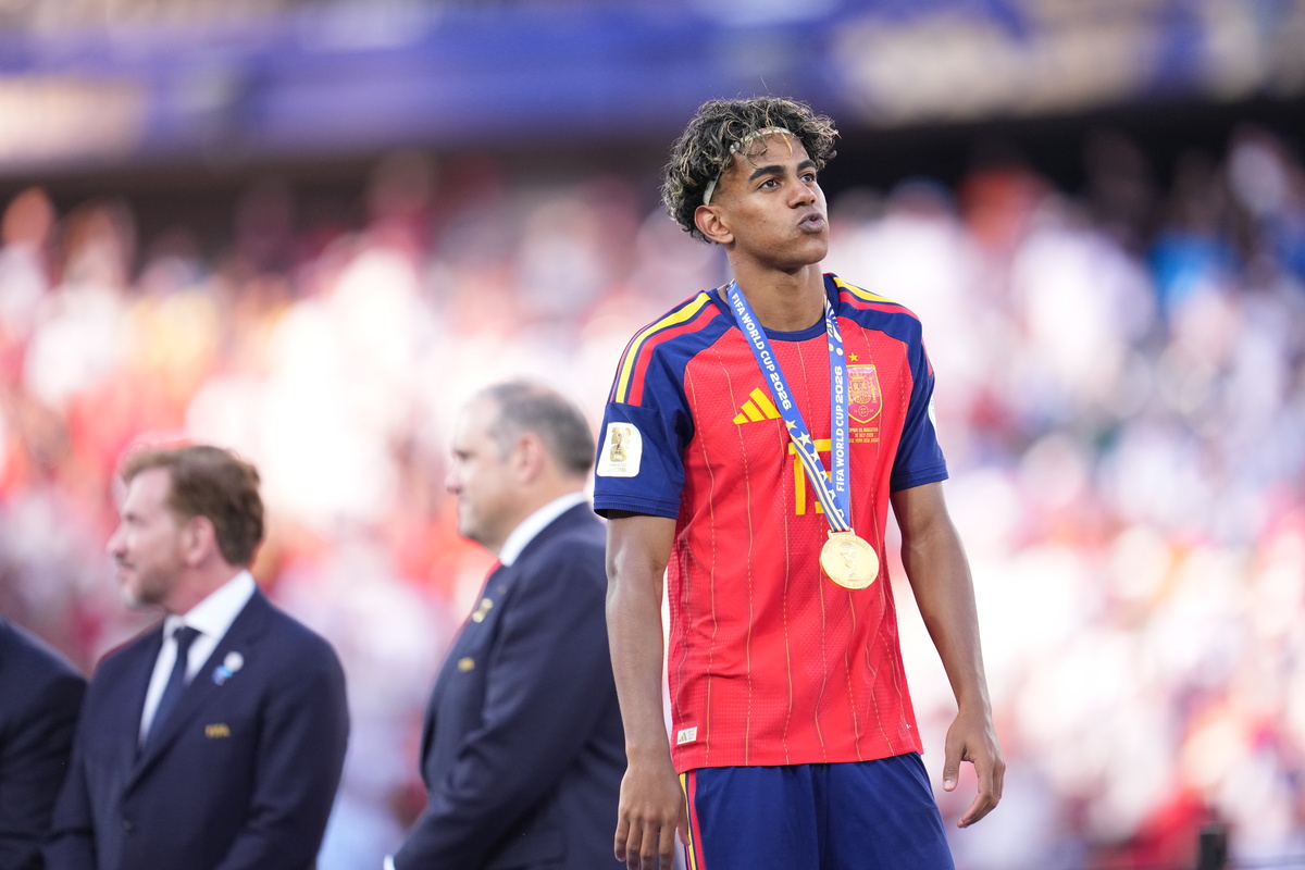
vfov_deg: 3.4
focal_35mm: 400
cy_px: 435
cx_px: 652
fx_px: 14499
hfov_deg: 5.2
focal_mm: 400
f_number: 2.8
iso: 2000
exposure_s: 1/4000
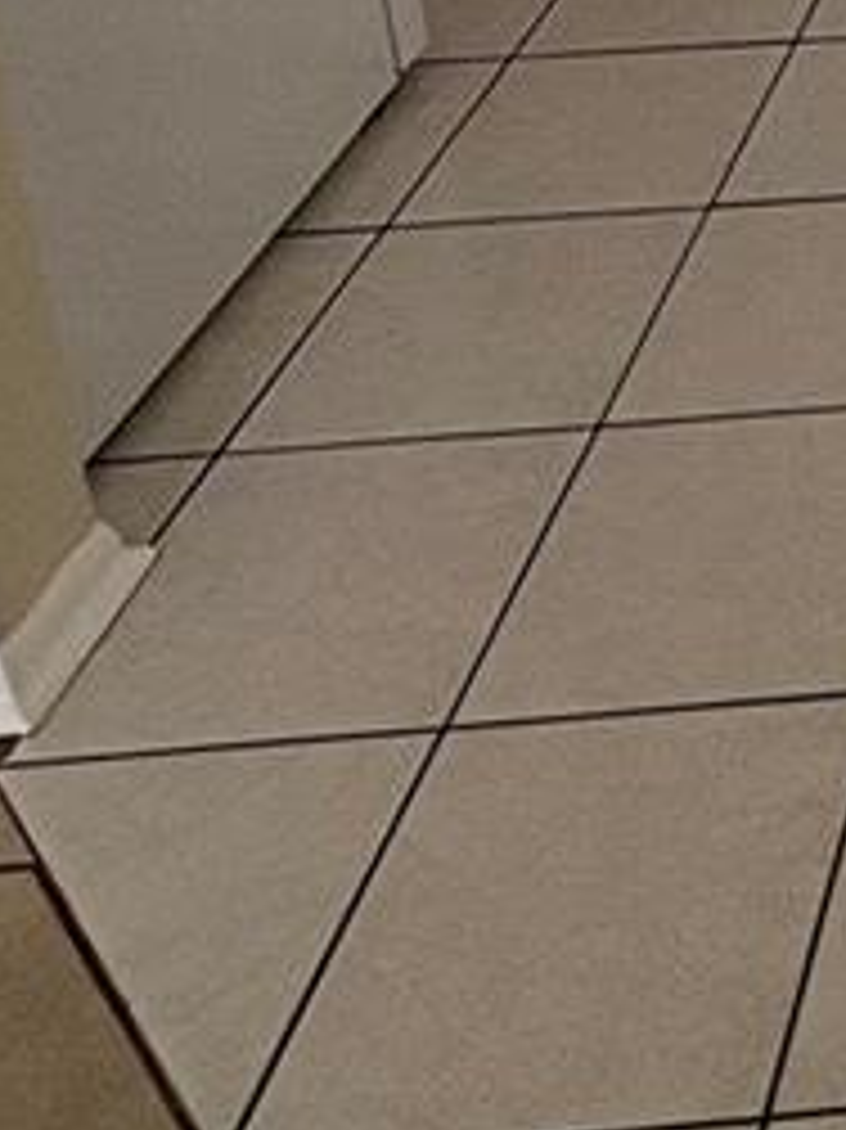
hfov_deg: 17.0
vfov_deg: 23.4
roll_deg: +0.1
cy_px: -554
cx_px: 1620
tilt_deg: -13.8
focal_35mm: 67
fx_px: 2185
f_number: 2.2
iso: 80
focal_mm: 2.22
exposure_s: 1/131
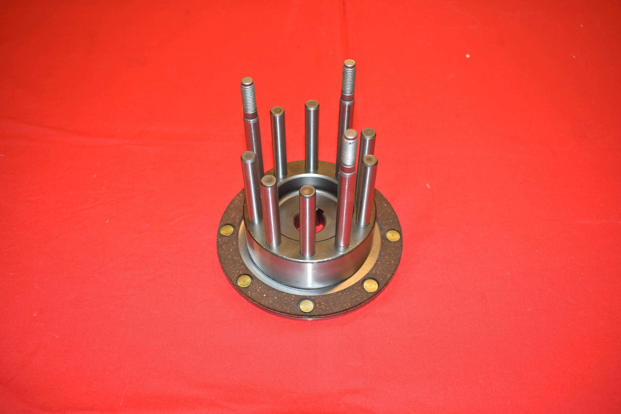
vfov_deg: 41.7
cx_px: 310
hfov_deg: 59.5
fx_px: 543
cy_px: 207
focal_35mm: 32
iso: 800
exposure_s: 1/100
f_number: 5
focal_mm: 21
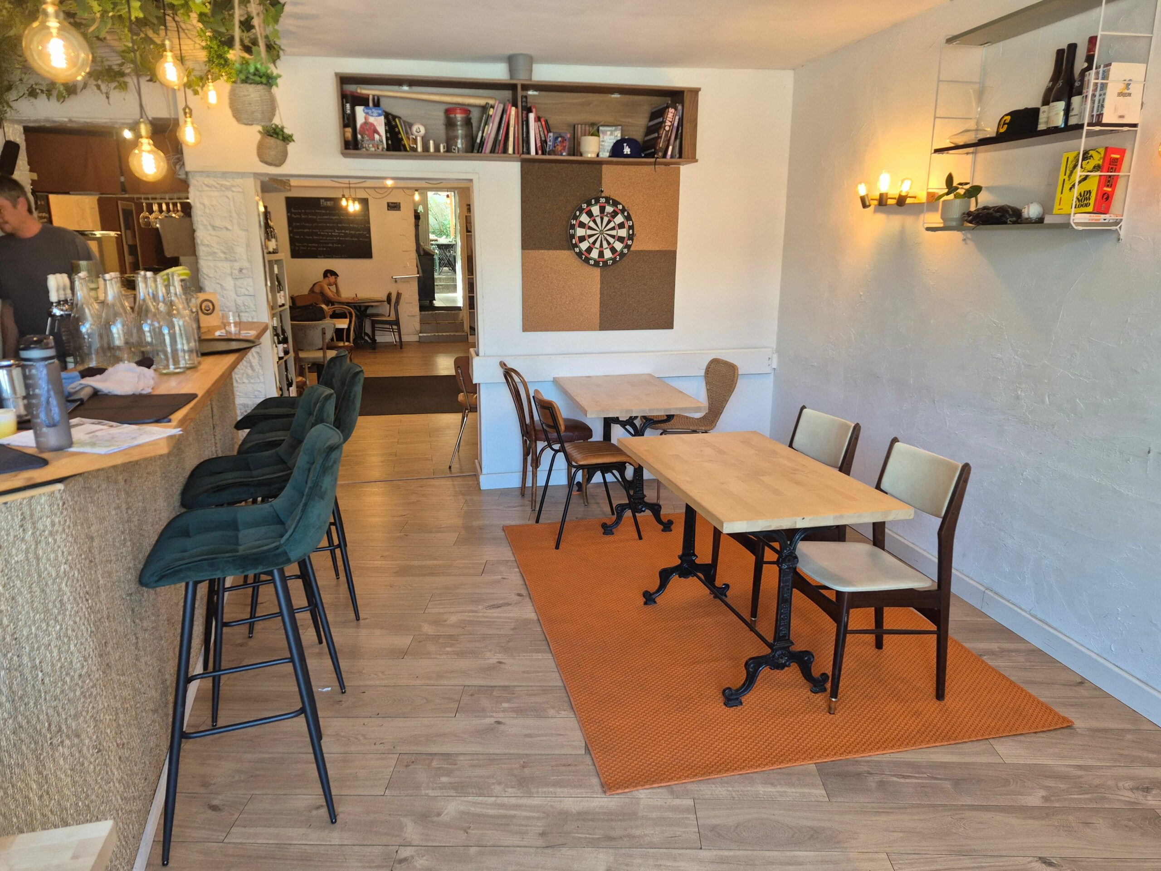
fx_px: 771
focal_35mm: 23
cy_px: 436
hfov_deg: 73.9
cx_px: 580
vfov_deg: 58.9
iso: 200
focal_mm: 5.4
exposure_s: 1/180
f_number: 1.8
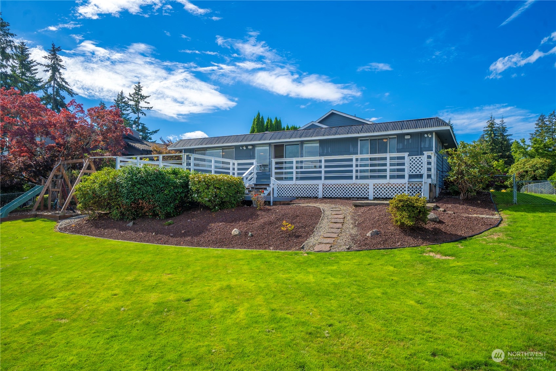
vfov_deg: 53.1
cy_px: 186
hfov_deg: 73.7
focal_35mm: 24
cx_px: 278
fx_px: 371
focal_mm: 24
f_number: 8
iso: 100
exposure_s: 1/200
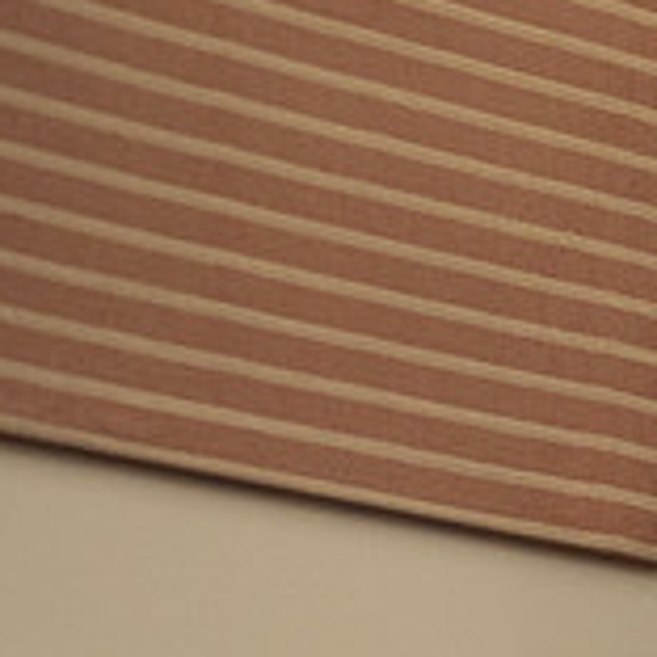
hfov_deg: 2.8
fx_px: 13635
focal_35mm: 635
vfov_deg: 2.8
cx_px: 868
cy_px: 432
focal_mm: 200
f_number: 3.2
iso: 2000
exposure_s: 1/200
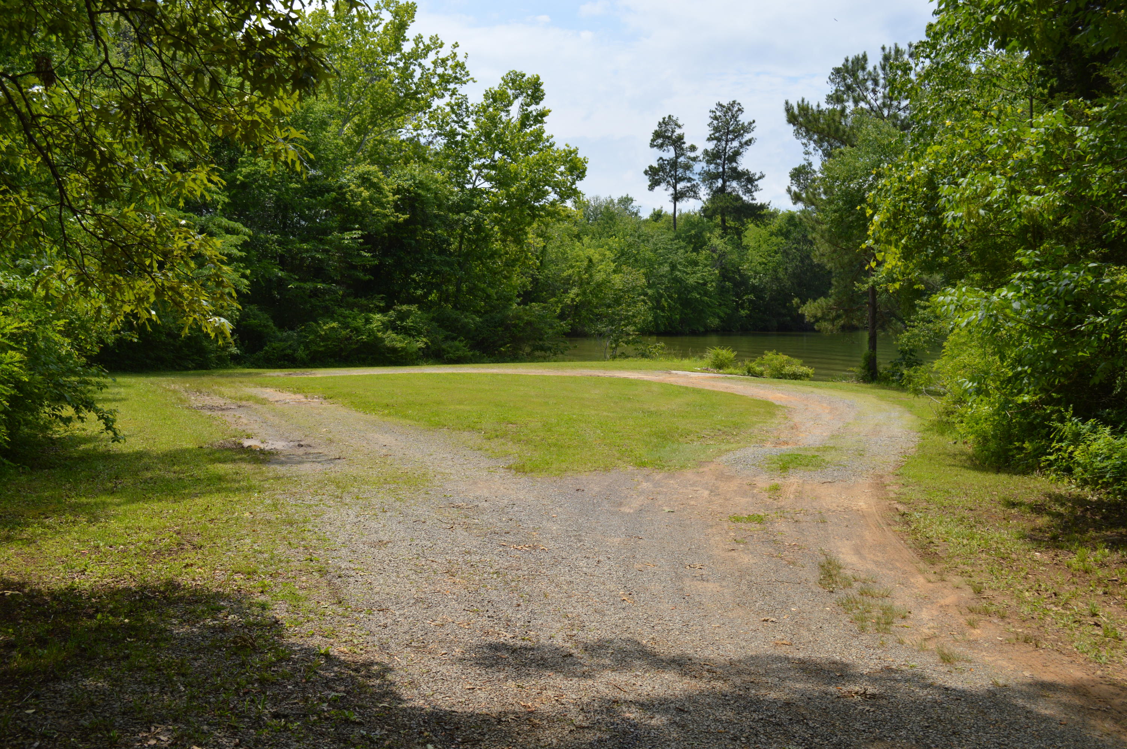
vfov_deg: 36.8
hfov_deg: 53.2
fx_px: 1126
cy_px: 374
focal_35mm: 36
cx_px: 564
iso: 100
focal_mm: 24
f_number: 8
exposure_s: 1/250
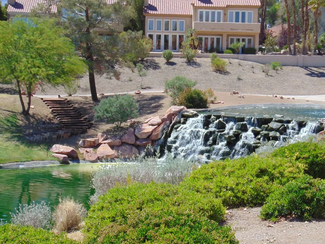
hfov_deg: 21.8
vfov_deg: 16.4
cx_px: 181
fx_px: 845
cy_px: 148
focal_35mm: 90
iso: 80
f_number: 3.7
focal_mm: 12.8
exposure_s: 1/640
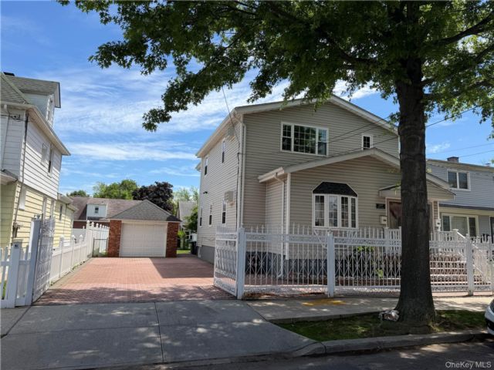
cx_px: 247
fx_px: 343
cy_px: 185
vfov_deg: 56.8
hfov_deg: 71.6
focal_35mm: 24
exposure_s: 1/3953
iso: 80
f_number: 1.78
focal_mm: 6.76
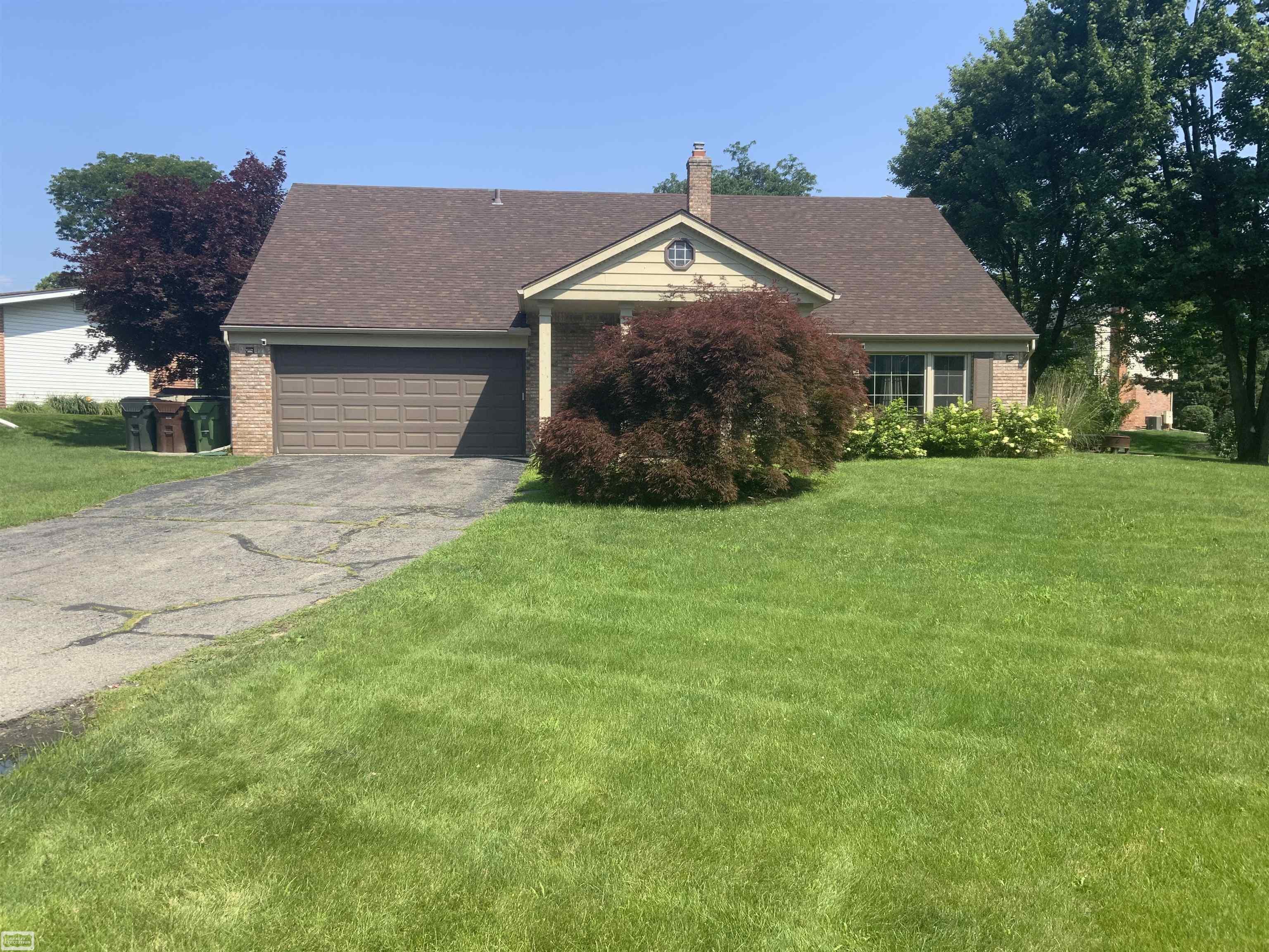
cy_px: 476
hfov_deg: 61.7
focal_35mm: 29
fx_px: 1063
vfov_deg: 48.2
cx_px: 634
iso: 16
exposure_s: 1/1221
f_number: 1.8
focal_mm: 3
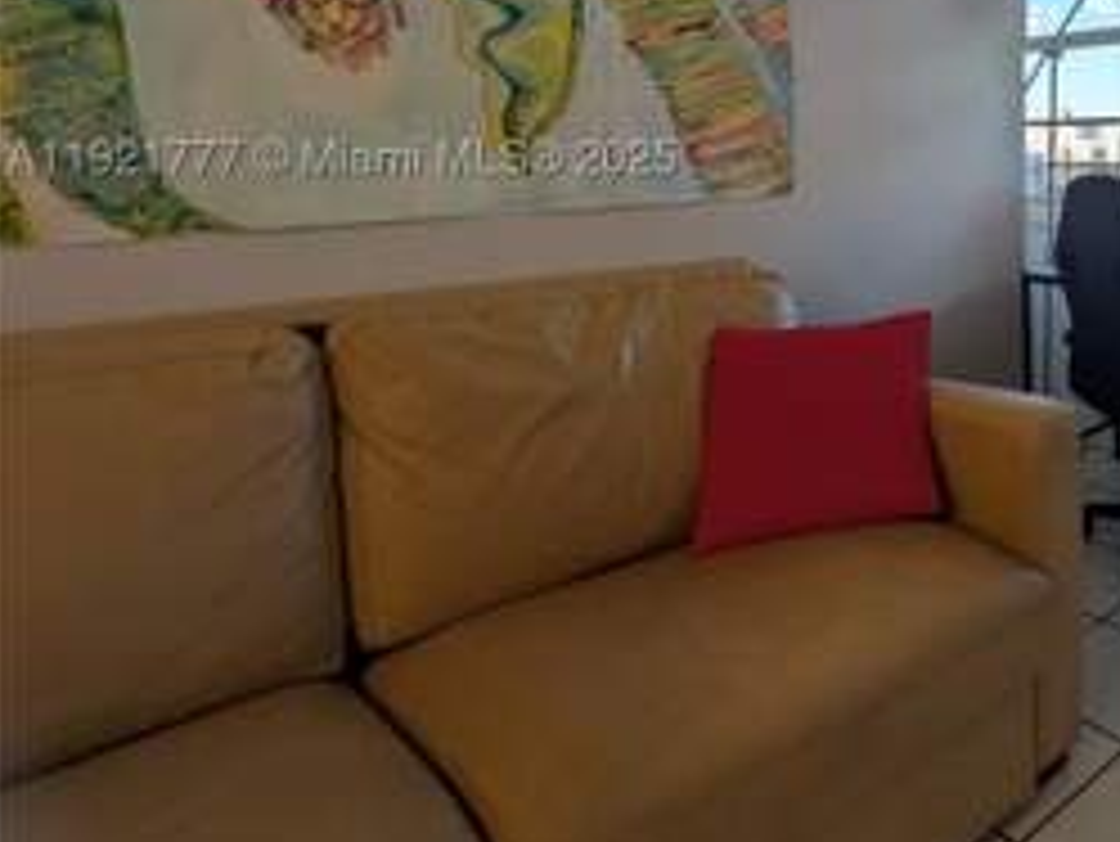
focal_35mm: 27
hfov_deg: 53.8
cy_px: 167
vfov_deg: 48.4
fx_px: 874
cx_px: 1075
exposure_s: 1/133
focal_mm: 1.83
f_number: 2.2
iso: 52
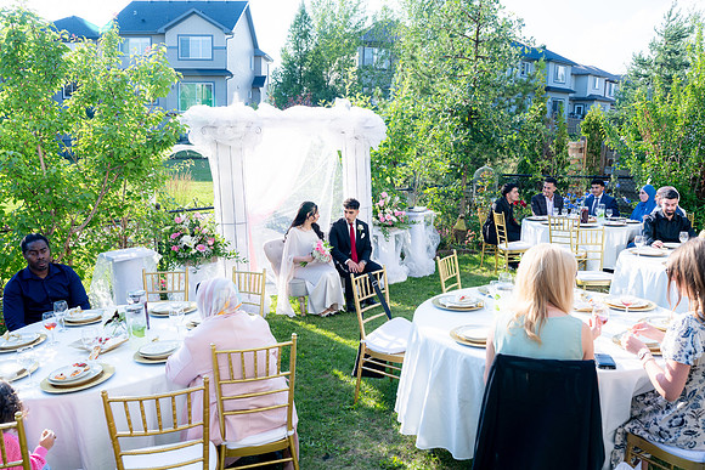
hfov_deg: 65.5
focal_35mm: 28
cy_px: 235
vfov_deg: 46.4
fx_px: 548
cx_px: 352
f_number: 5
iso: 200
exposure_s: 1/320
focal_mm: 28
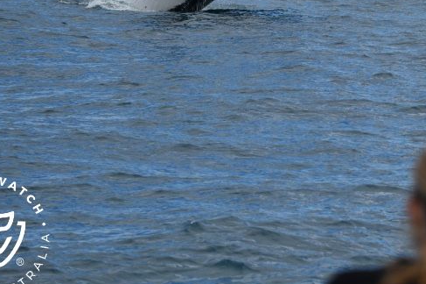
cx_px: 273
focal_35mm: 184
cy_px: 67
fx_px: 2176
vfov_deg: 7.4
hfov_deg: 11.2
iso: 720
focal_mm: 112
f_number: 5
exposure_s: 1/8000
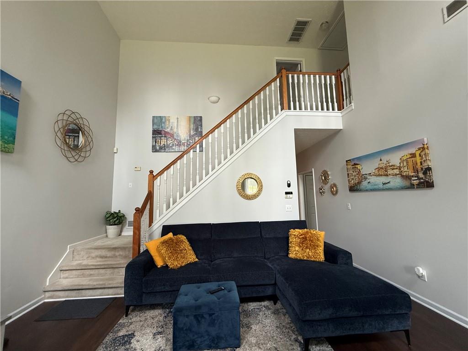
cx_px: 234
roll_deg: +0.9
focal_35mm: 14
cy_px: 176
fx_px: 189
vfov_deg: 85.7
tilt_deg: +7.4
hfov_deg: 102.1
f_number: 2.2
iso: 200
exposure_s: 1/120
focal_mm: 2.22
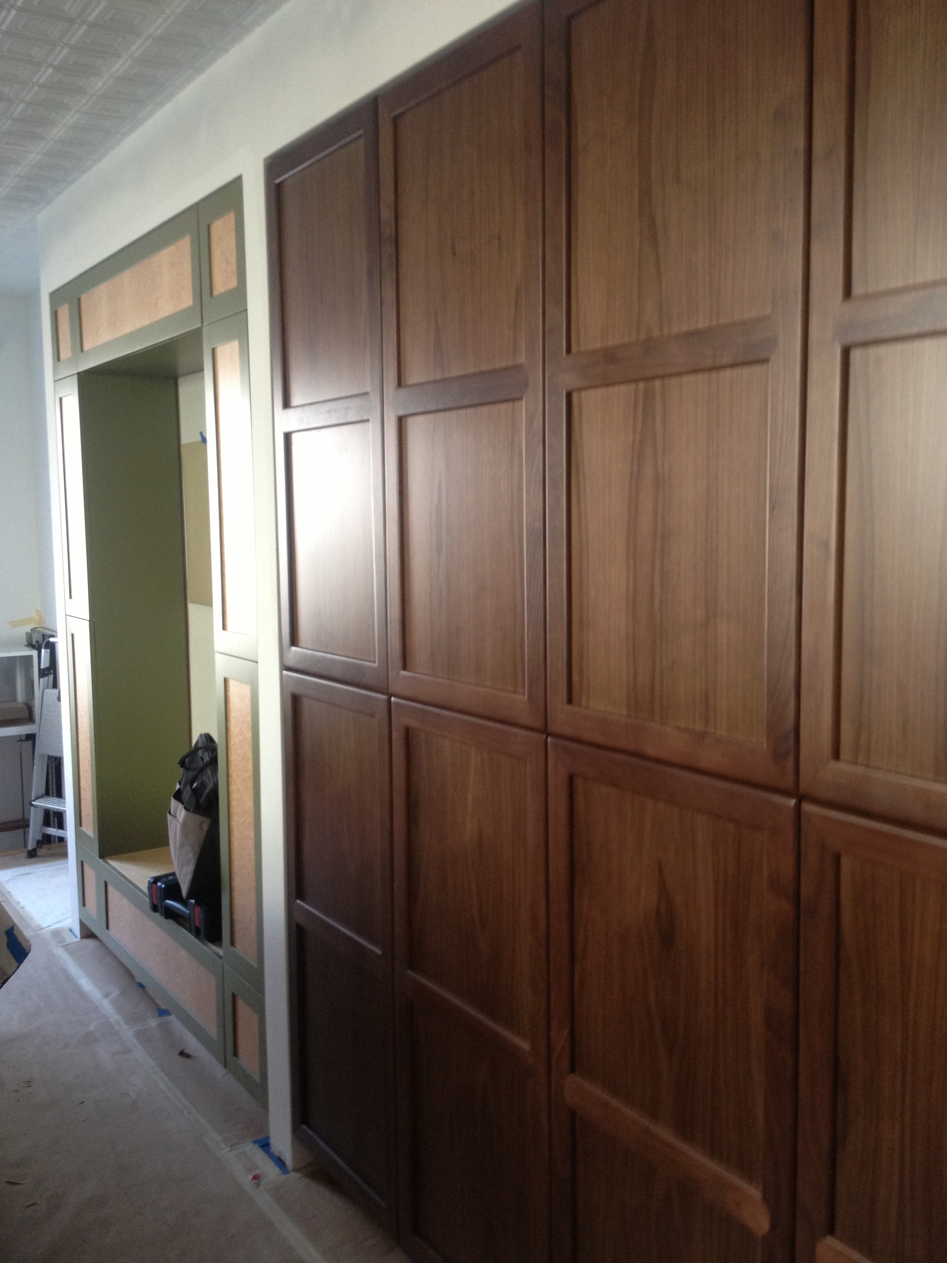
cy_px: 632
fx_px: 1277
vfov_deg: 52.6
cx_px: 474
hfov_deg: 40.7
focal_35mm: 35
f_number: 2.4
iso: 125
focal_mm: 4.28
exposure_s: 1/20
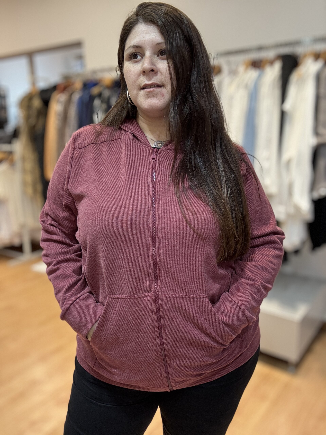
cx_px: 163
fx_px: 377
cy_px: 218
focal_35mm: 30
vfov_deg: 60.0
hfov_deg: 46.8
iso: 125
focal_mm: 2.69
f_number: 1.9
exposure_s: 1/50
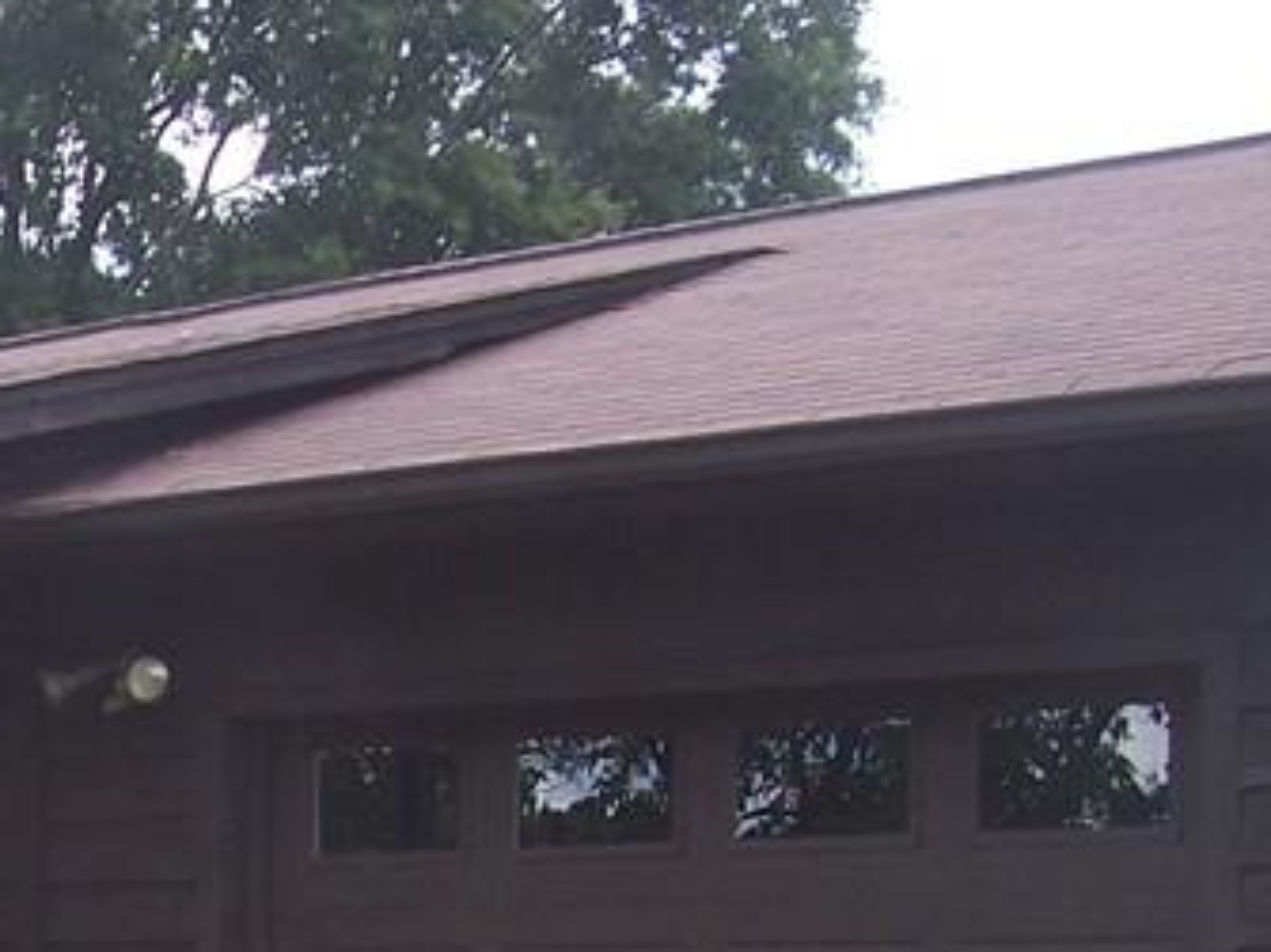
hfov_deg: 17.8
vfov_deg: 13.7
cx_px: -334
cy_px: 1214
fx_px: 3817
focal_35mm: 104
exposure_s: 1/350
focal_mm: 5.6
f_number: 2.7
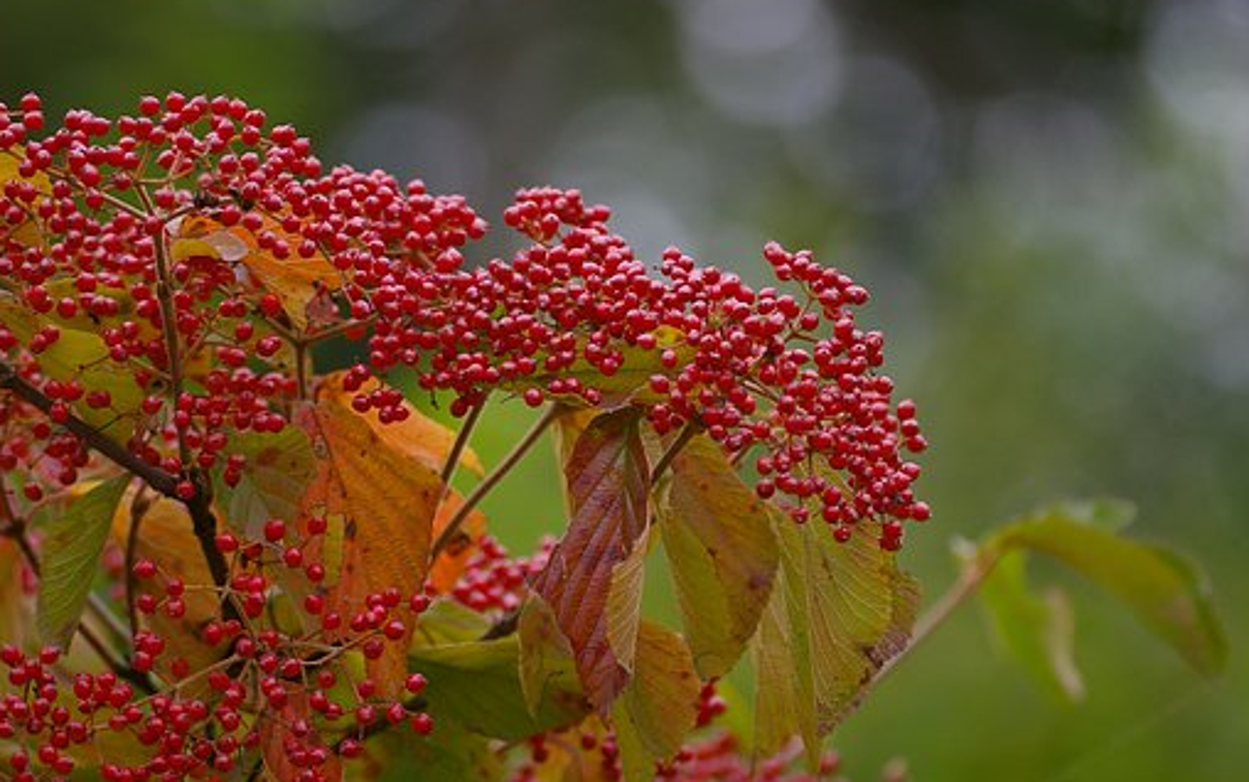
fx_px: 9433
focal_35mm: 277
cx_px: 622
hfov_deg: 7.6
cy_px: 385
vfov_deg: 4.7
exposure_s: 1/640
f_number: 3.5
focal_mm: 180
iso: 400
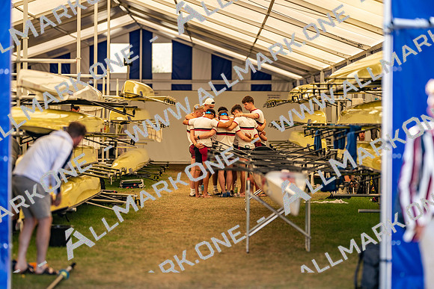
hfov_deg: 15.2
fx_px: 1628
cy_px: 144
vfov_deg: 10.2
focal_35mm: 135
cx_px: 217
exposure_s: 1/1000
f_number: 1.8
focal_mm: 135
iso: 110
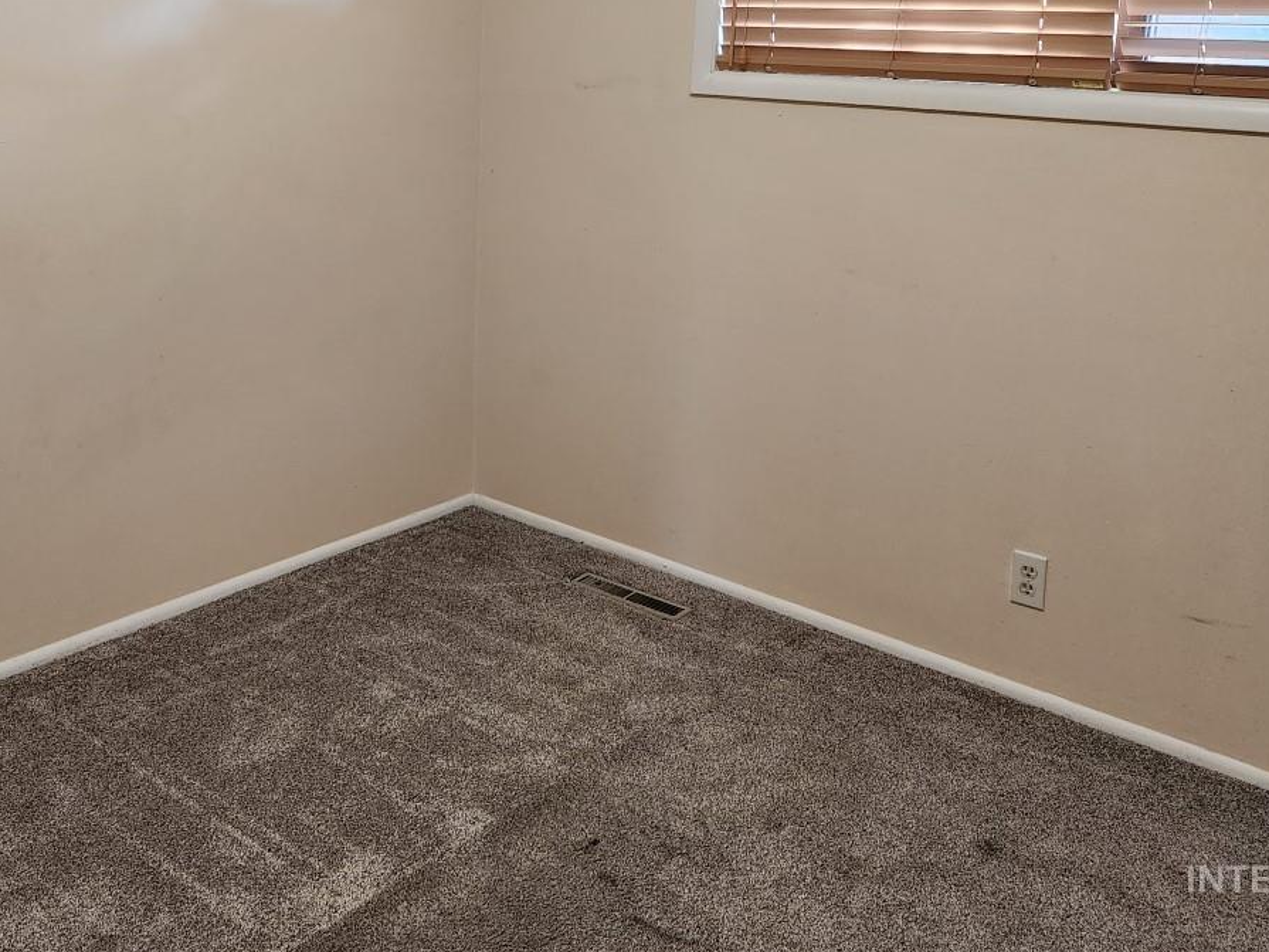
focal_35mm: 37
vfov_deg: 37.9
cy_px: 261
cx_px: 493
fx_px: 1356
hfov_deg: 49.8
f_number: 1.8
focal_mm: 5.4
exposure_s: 1/120
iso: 640
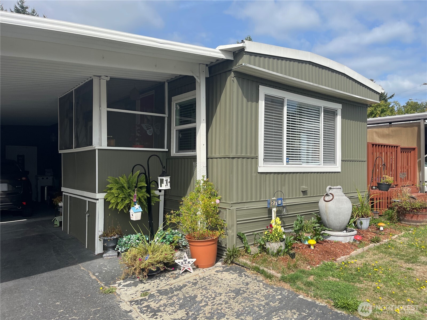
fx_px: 308
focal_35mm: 25
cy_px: 160
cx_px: 214
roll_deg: -0.4
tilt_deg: -1.1
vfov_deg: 54.9
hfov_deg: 69.4
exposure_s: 1/3344
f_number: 1.6
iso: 32
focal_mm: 5.1
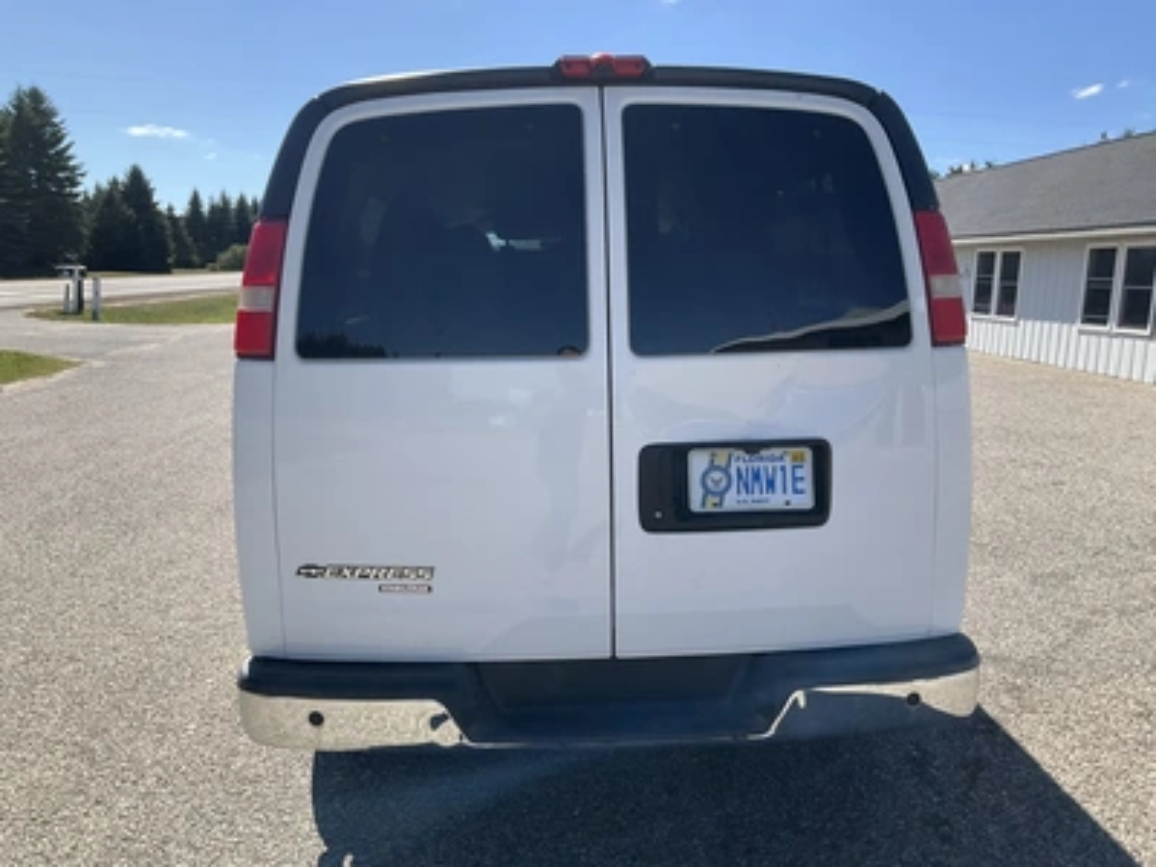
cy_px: 434
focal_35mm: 29
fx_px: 968
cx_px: 578
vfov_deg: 48.2
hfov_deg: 61.7
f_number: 1.8
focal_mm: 3
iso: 25
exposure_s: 1/1412
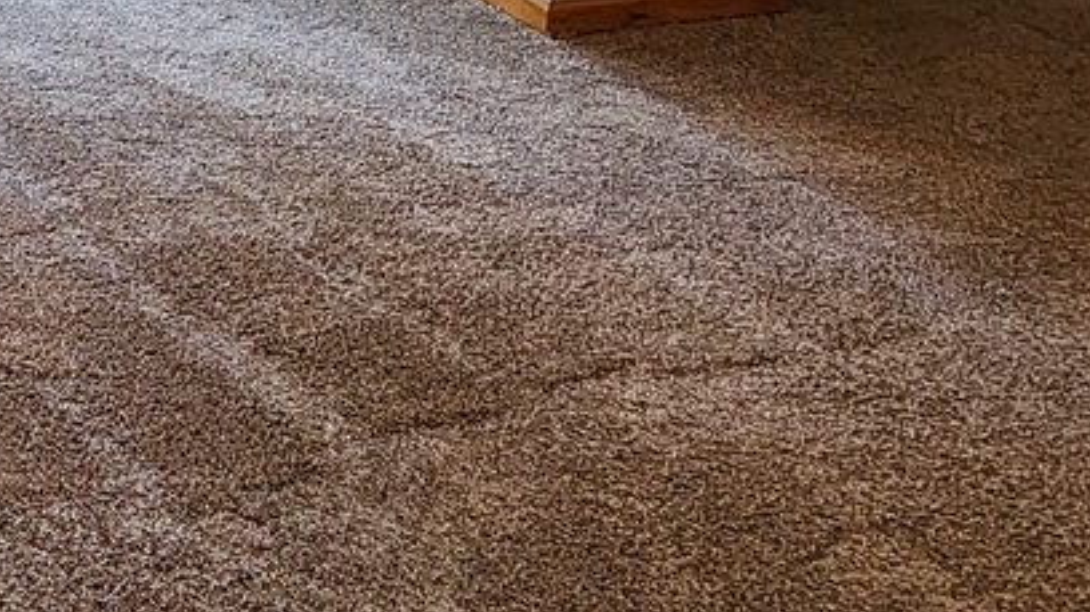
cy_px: -318
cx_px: -211
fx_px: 1444
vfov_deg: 20.4
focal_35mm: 50
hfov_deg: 33.7
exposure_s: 1/40
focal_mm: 2.2
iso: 320
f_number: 2.2
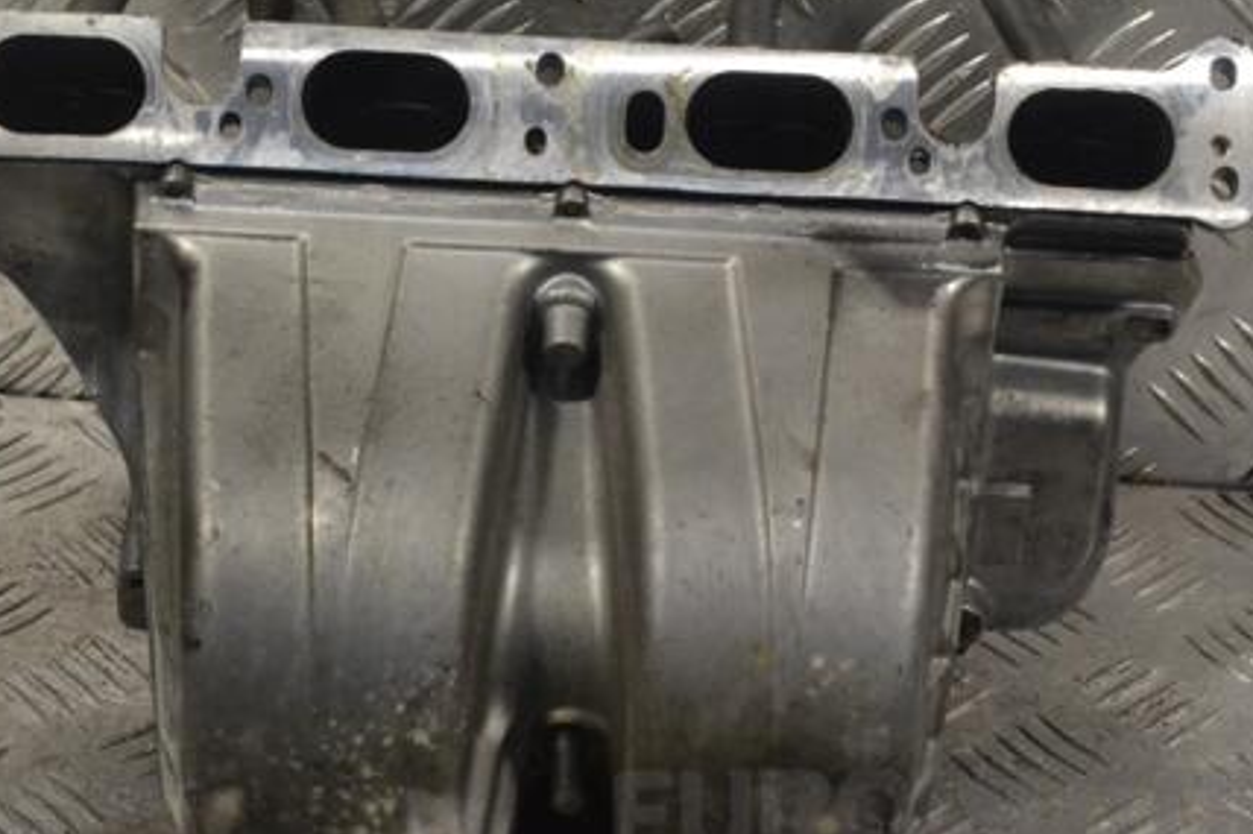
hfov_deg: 17.7
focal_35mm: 116
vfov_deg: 11.8
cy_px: 424
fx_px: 4025
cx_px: 559
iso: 3200
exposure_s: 1/320
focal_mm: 55
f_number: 9
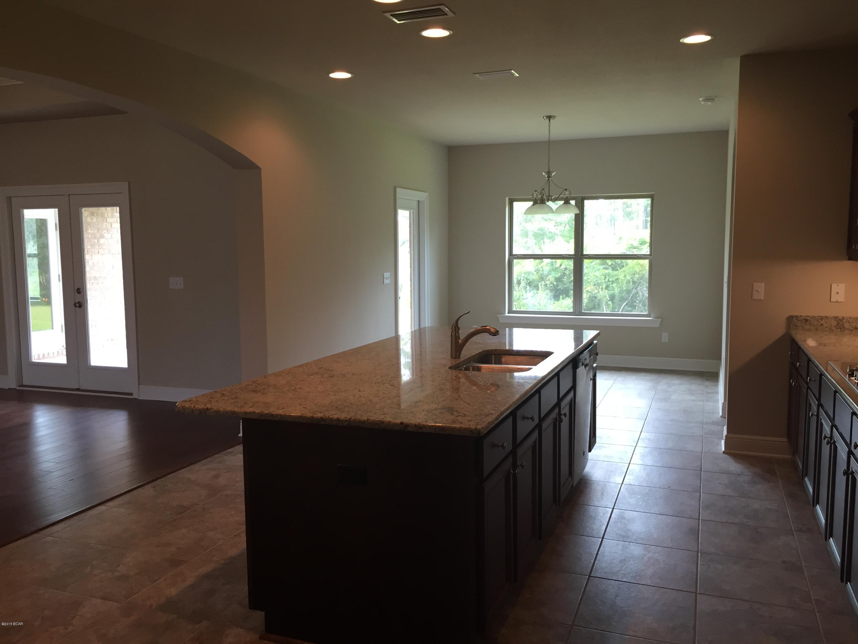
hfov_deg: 61.7
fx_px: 719
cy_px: 322
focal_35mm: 29
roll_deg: -0.2
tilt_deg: -4.0
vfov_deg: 48.2
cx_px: 429
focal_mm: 4.15
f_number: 2.2
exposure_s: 1/40
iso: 40
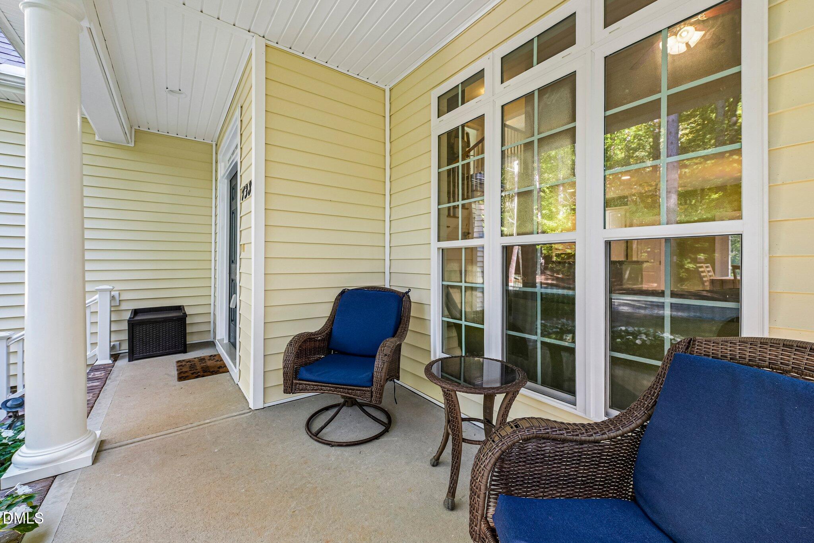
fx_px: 317
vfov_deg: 81.2
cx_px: 407
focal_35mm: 14
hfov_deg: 104.3
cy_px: 272
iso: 200
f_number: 9
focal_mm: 14
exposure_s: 1/5
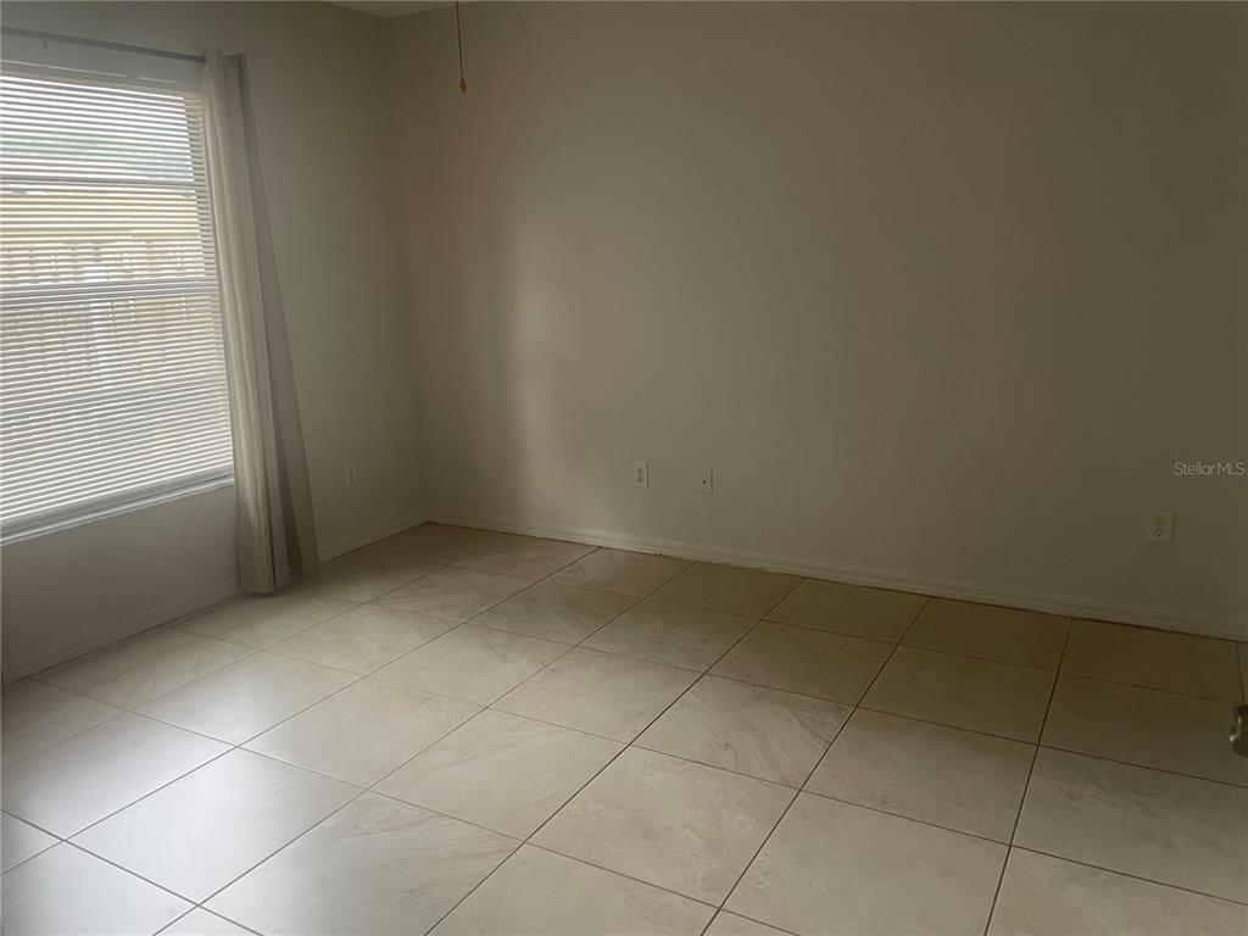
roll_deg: +2.2
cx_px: 624
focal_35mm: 26
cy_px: 468
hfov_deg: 67.3
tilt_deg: -11.3
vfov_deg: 53.1
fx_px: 937
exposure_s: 1/60
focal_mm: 4.2
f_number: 1.6
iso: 160
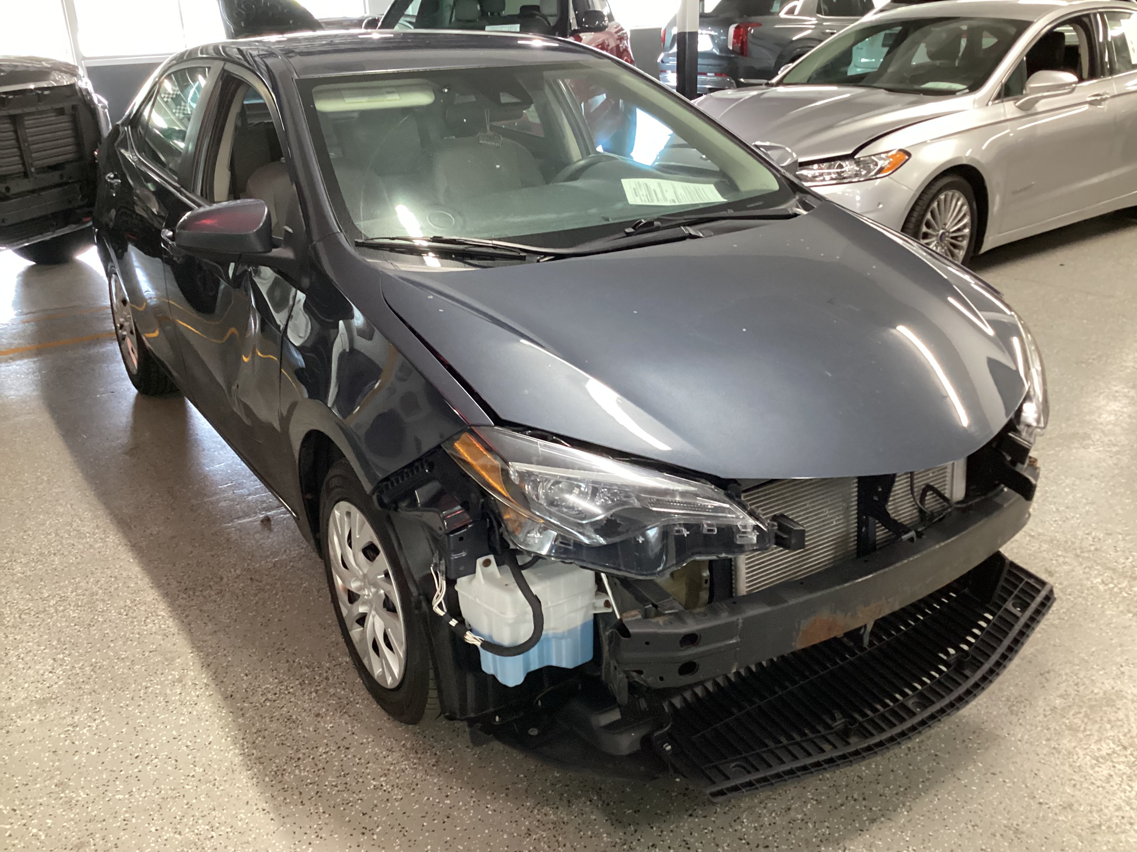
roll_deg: +1.4
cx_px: 568
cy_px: 426
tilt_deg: -24.4
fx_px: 1018
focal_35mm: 31
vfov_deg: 45.4
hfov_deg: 58.4
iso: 400
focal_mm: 3.3
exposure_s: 1/40
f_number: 2.4
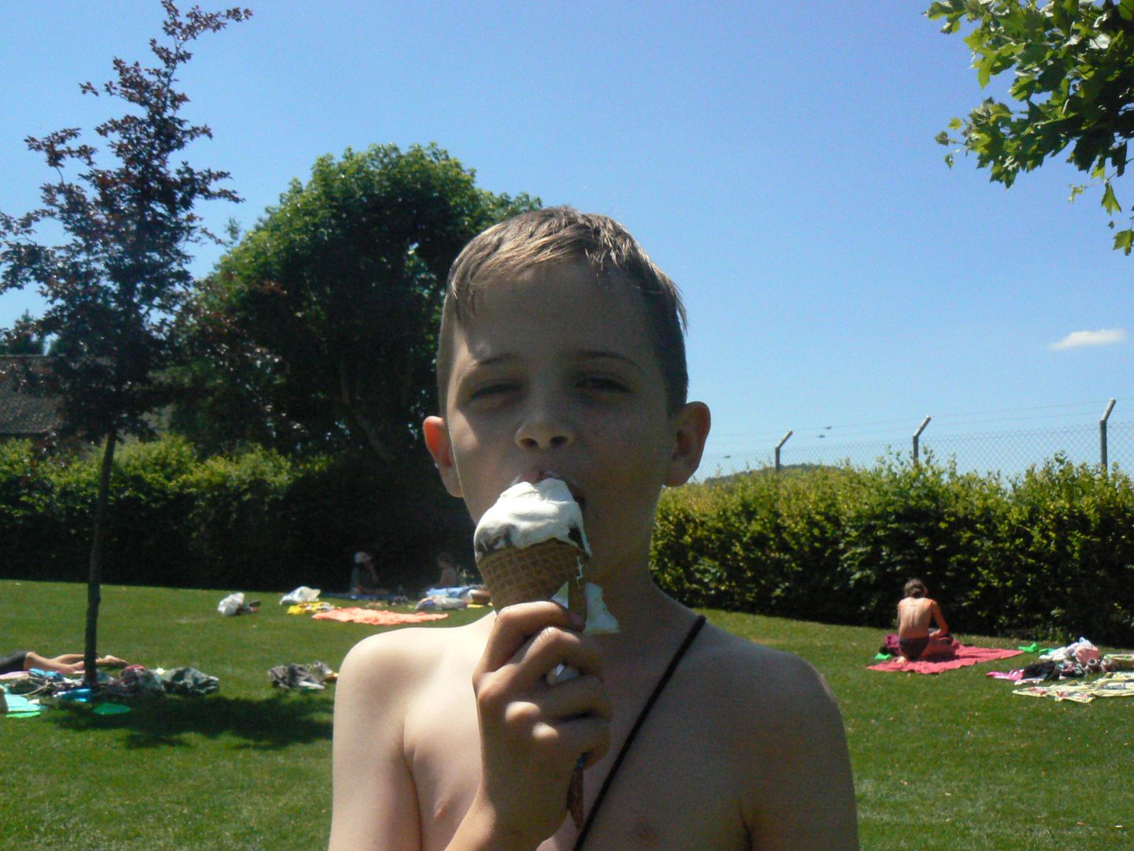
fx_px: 1179
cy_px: 426
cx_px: 567
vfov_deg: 39.7
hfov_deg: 51.4
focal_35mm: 36
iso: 400
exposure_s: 1/1600
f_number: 7.1
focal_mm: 6
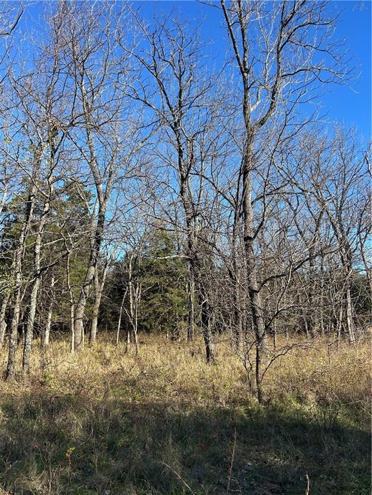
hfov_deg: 53.1
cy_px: 248
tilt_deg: +10.1
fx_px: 373
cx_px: 186
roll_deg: -1.0
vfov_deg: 67.3
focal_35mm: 26
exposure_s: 1/1724
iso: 50
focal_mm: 5.7
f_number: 1.5
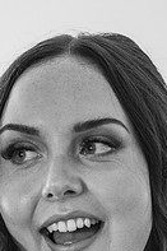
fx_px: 3227
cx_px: 70
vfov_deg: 4.5
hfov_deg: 3.0
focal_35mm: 463
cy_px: 236
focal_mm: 135
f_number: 2.8
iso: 3600
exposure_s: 1/200
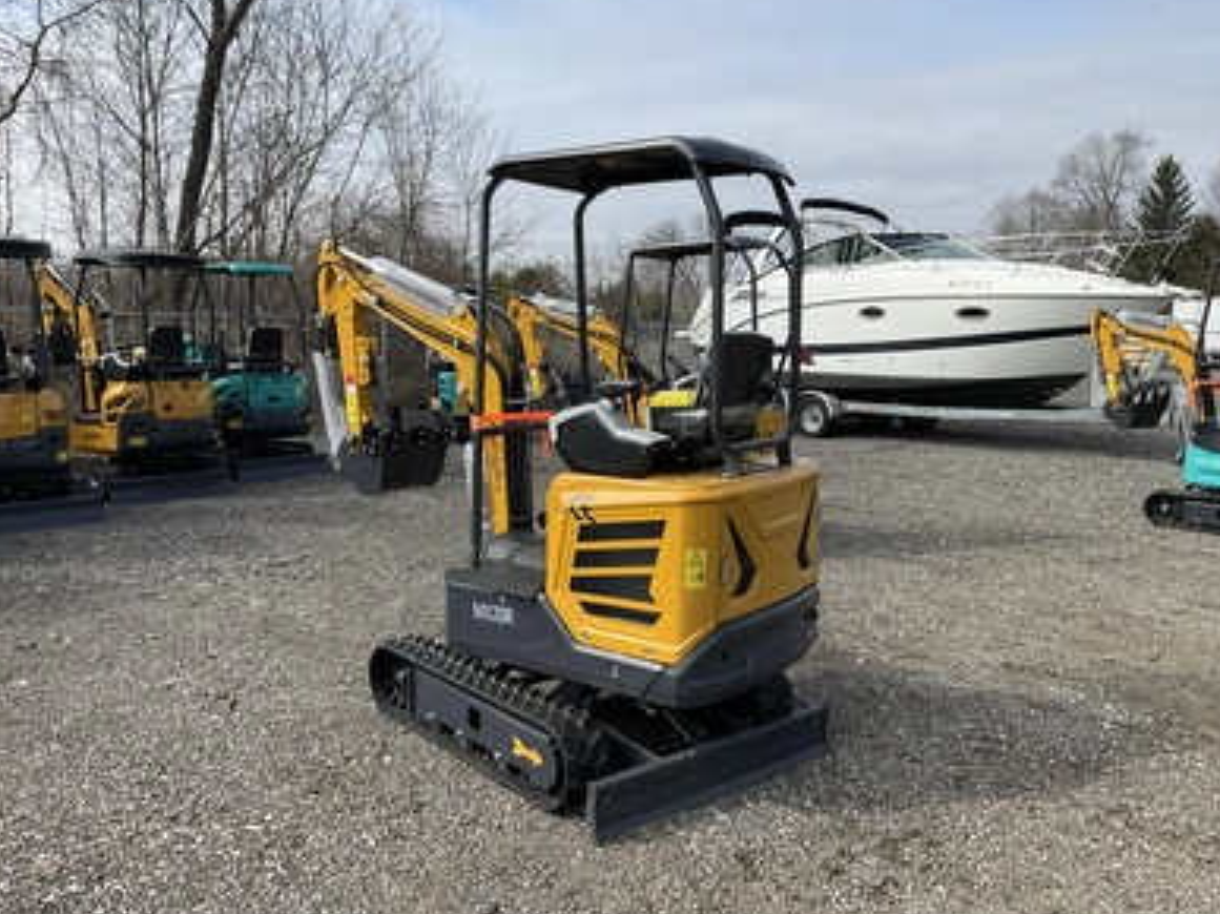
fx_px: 1057
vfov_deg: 46.8
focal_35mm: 30
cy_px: 451
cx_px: 621
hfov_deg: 60.0
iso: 25
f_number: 1.8
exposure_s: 1/1730
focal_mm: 3
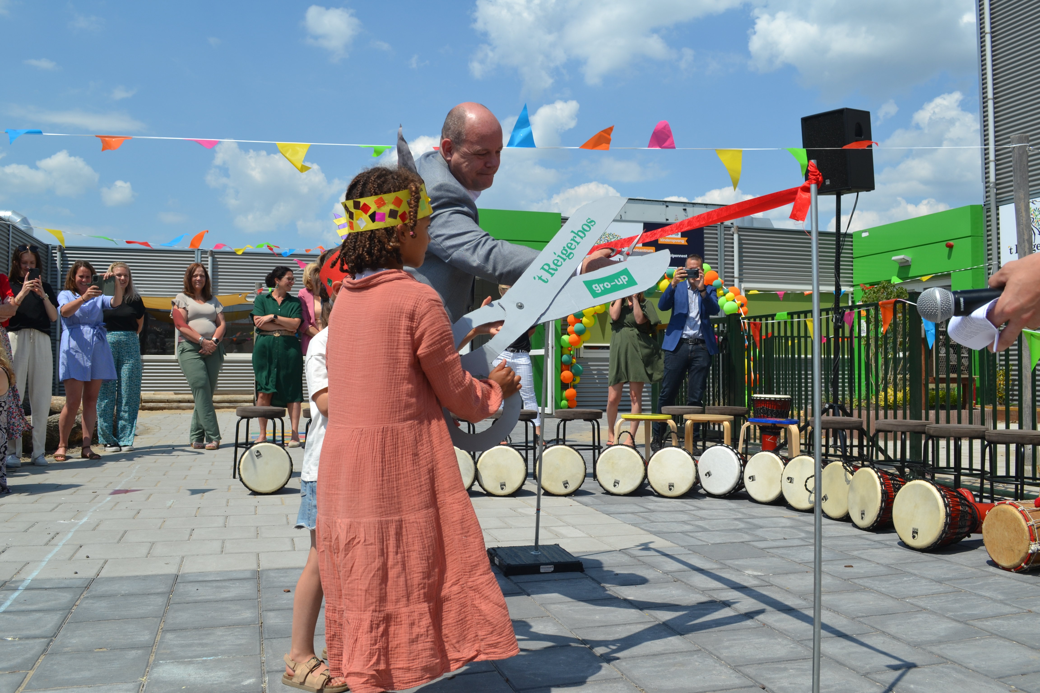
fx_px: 867
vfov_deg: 43.6
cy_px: 346
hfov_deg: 61.9
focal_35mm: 30
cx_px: 520
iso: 100
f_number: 9
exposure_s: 1/320
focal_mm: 20
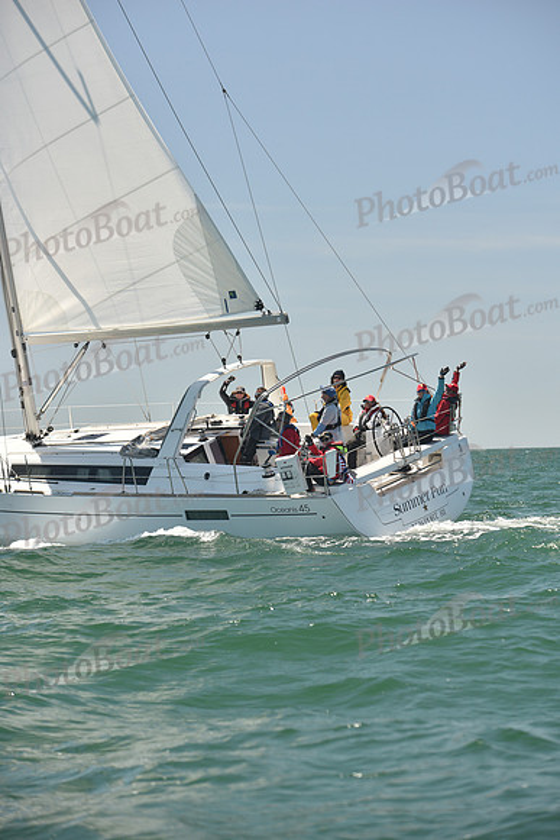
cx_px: 280
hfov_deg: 13.0
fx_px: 2448
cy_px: 420
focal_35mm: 105
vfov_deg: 19.5
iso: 250
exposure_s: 1/800
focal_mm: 105
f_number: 4.5
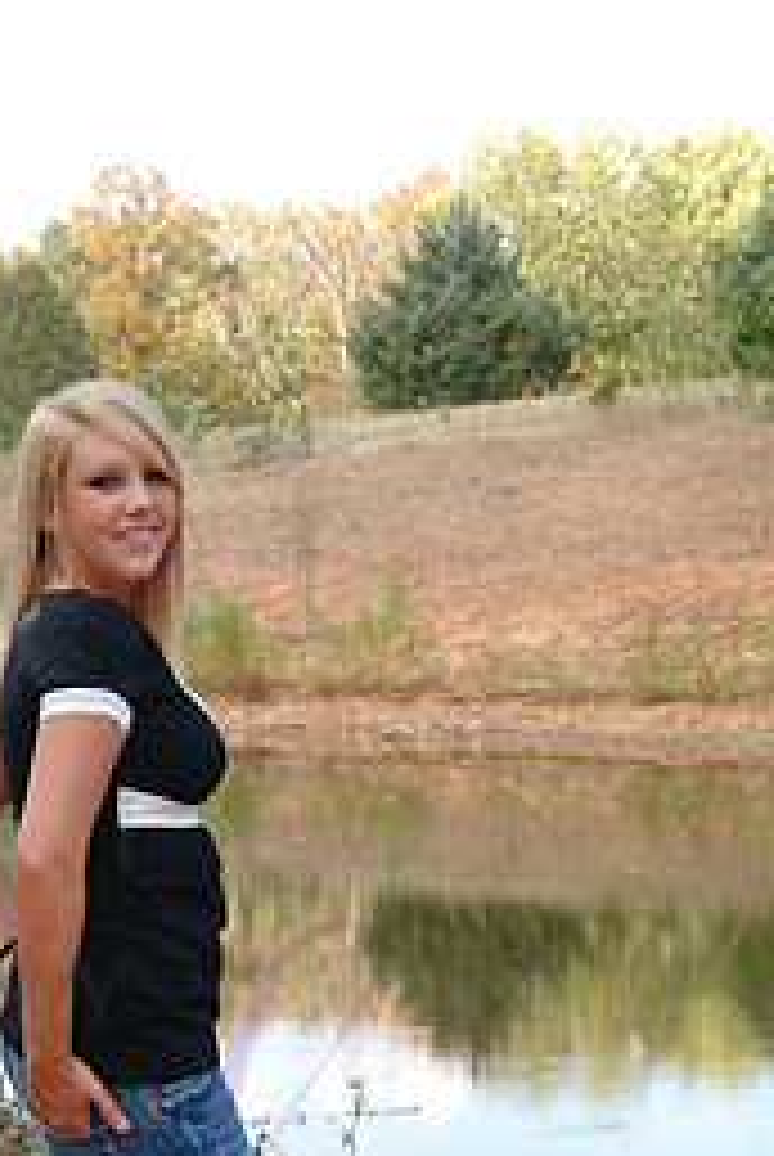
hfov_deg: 16.2
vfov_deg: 23.7
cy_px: 985
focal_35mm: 84
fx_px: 2702
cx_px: 119
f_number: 8
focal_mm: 32
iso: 400
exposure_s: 1/125
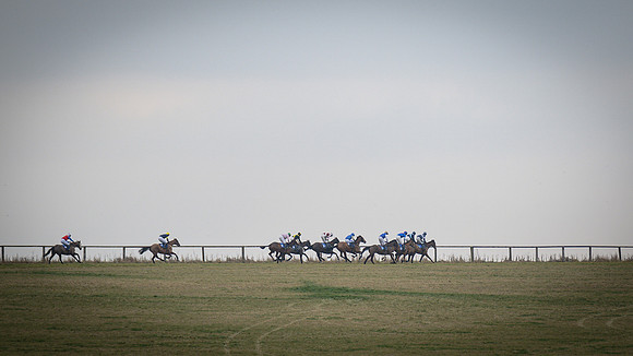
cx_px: 397
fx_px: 7983
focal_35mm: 476
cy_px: 38
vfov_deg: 2.6
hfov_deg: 4.5
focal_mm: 200
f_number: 2.8
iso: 400
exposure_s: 1/1600
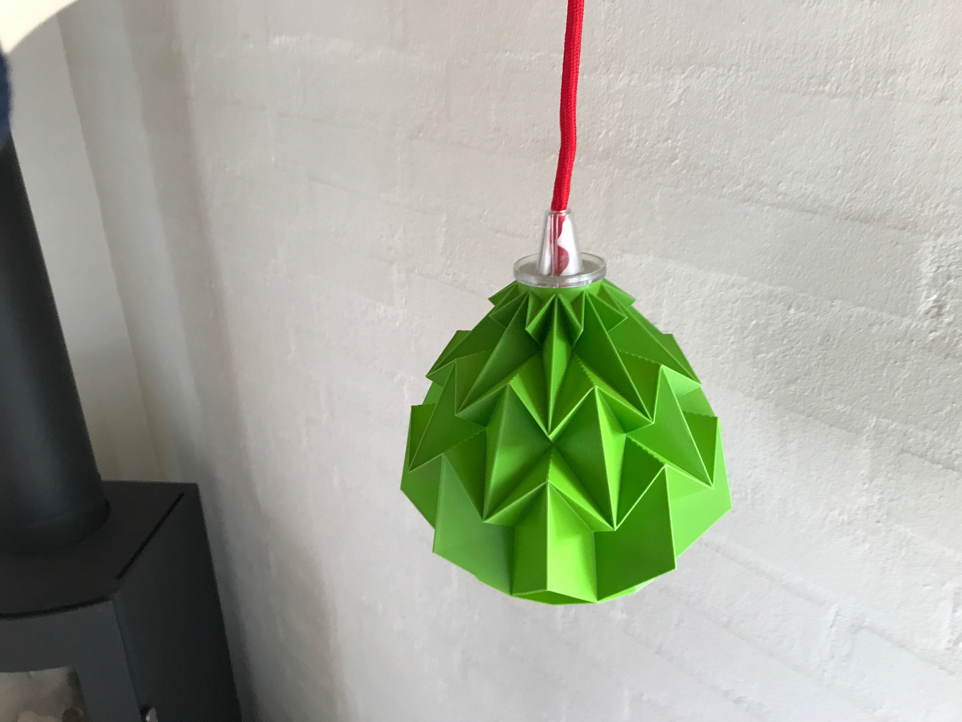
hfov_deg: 63.4
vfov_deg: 49.7
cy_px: 361
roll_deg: +0.7
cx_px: 481
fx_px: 778
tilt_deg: -25.5
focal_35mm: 28
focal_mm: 3.99
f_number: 1.8
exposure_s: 1/25
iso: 40
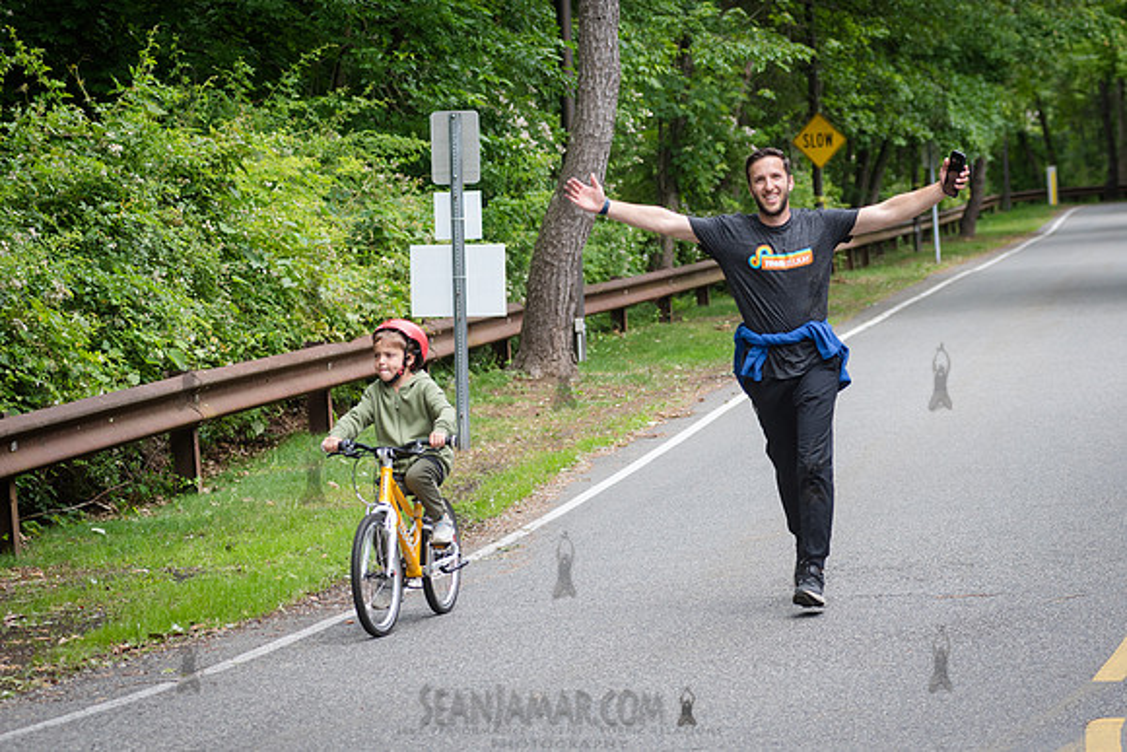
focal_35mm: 134
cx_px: 717
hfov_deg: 15.3
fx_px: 4190
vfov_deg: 10.3
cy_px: 385
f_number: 4
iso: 400
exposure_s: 1/640
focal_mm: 100
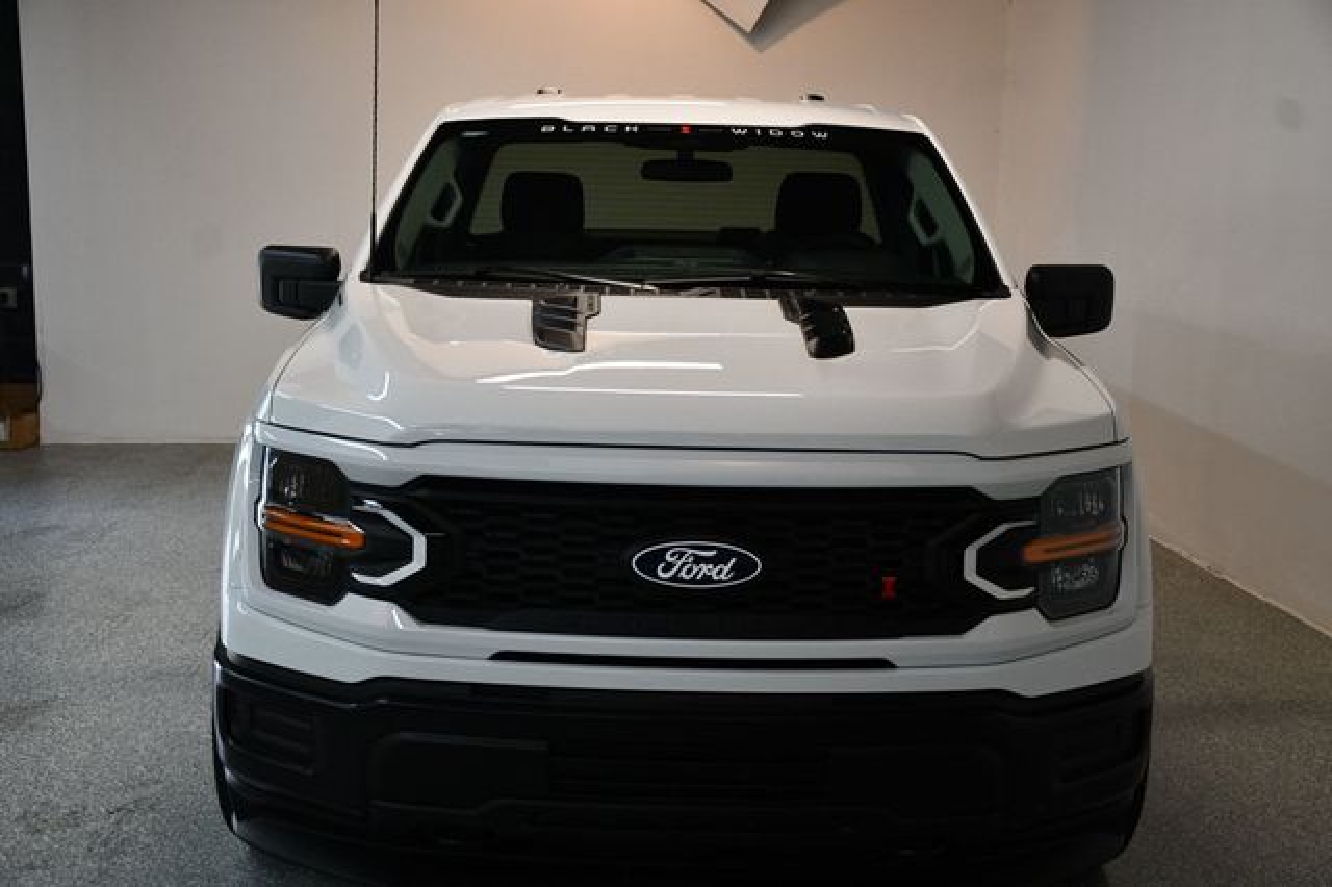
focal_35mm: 48
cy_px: 444
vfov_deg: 28.0
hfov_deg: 41.1
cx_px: 666
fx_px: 1775
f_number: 4
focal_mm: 32
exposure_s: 1/125
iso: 800
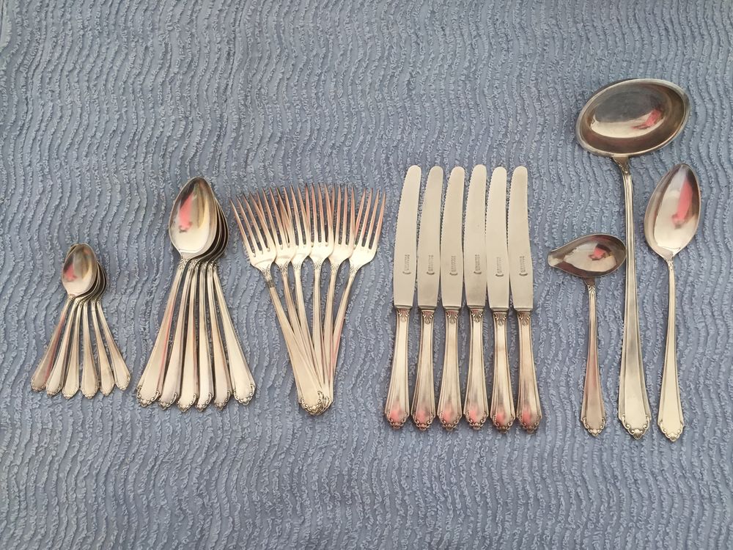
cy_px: 275
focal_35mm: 29
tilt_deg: -78.8
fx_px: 614
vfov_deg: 48.2
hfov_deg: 61.7
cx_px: 366
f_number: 2.2
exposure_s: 1/33
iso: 40
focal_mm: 4.15
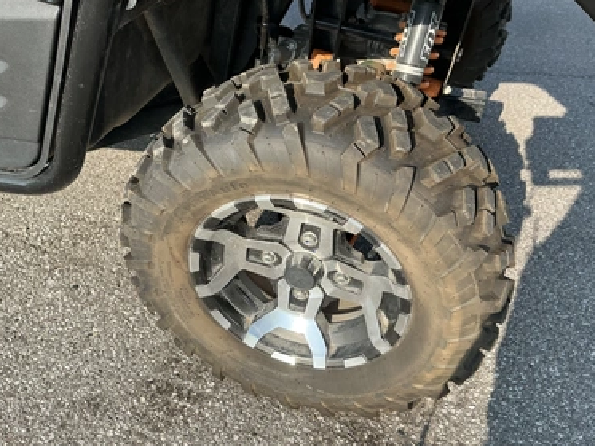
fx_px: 516
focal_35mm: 30
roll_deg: +0.4
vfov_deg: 46.8
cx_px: 297
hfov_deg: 59.9
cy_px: 221
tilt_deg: -39.1
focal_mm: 3
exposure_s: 1/709
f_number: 1.8
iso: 25
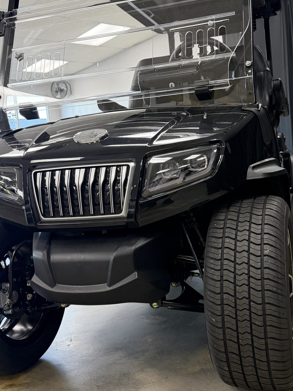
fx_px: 429
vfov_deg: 48.9
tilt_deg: -1.0
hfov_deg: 37.5
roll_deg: +4.4
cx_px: 184
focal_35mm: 38
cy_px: 171
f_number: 1.78
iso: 400
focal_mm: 6.76
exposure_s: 1/60
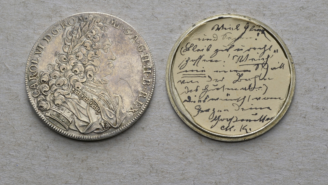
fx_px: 635
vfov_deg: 16.5
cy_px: 77
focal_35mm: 73
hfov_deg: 29.0
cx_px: 162
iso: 400
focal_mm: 46
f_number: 14
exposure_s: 1/250
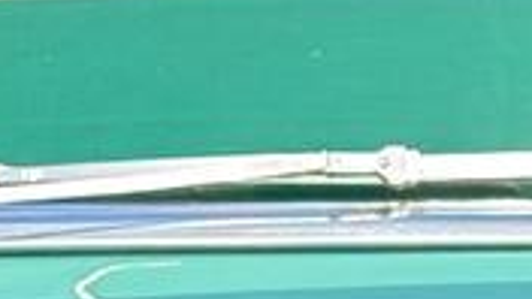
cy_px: 1178
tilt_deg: -25.1
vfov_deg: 3.1
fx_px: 5375
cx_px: 883
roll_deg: -1.1
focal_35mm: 381
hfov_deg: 5.6
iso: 64
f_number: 1.78
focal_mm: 6.76
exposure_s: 1/454
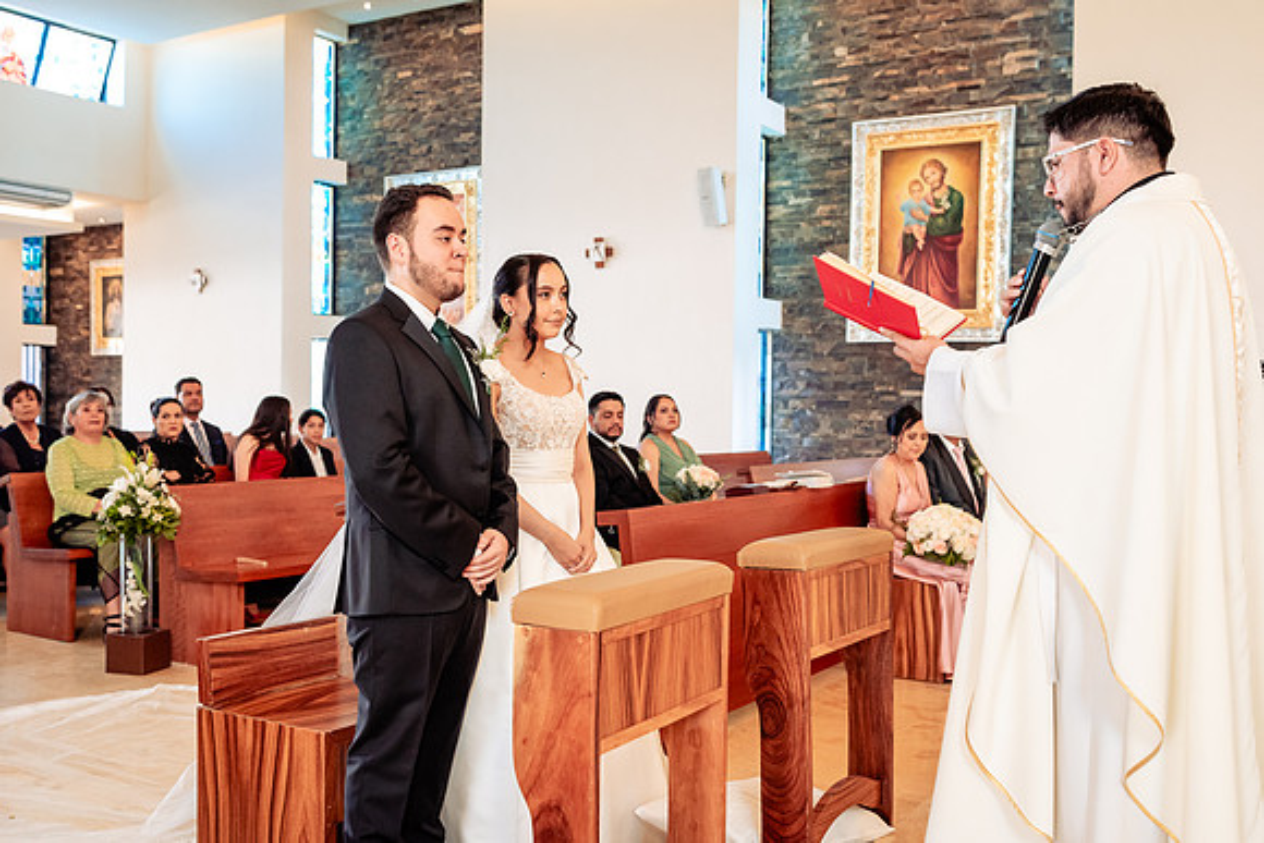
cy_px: 422
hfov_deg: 53.2
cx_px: 632
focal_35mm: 36
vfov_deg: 37.0
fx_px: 1261
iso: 2000
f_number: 4.5
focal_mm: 35
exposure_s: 1/125
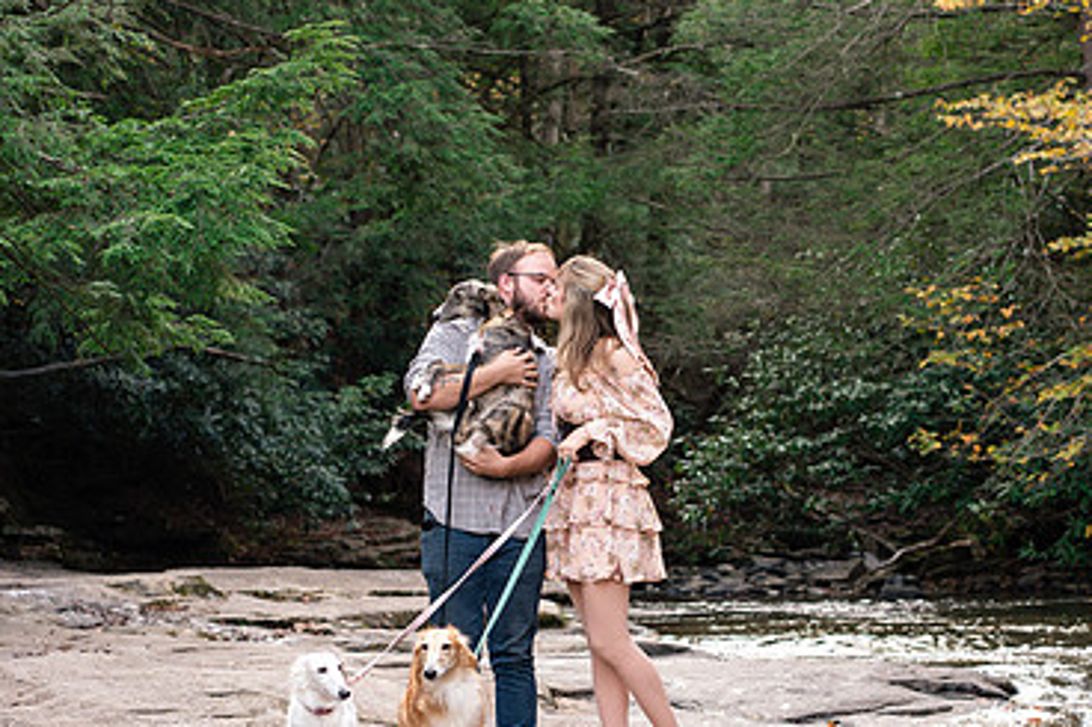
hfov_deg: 15.2
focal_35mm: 134
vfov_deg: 10.2
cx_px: 810
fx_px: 4063
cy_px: 364
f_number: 5
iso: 1000
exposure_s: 1/160
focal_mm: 85
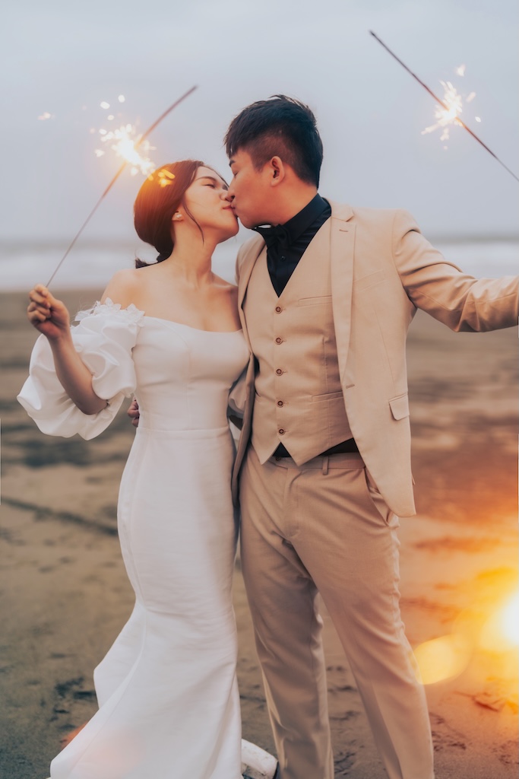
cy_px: 390
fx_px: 1081
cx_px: 260
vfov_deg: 39.6
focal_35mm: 50
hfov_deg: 27.0
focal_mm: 50
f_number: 1.4
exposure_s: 1/160
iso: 320
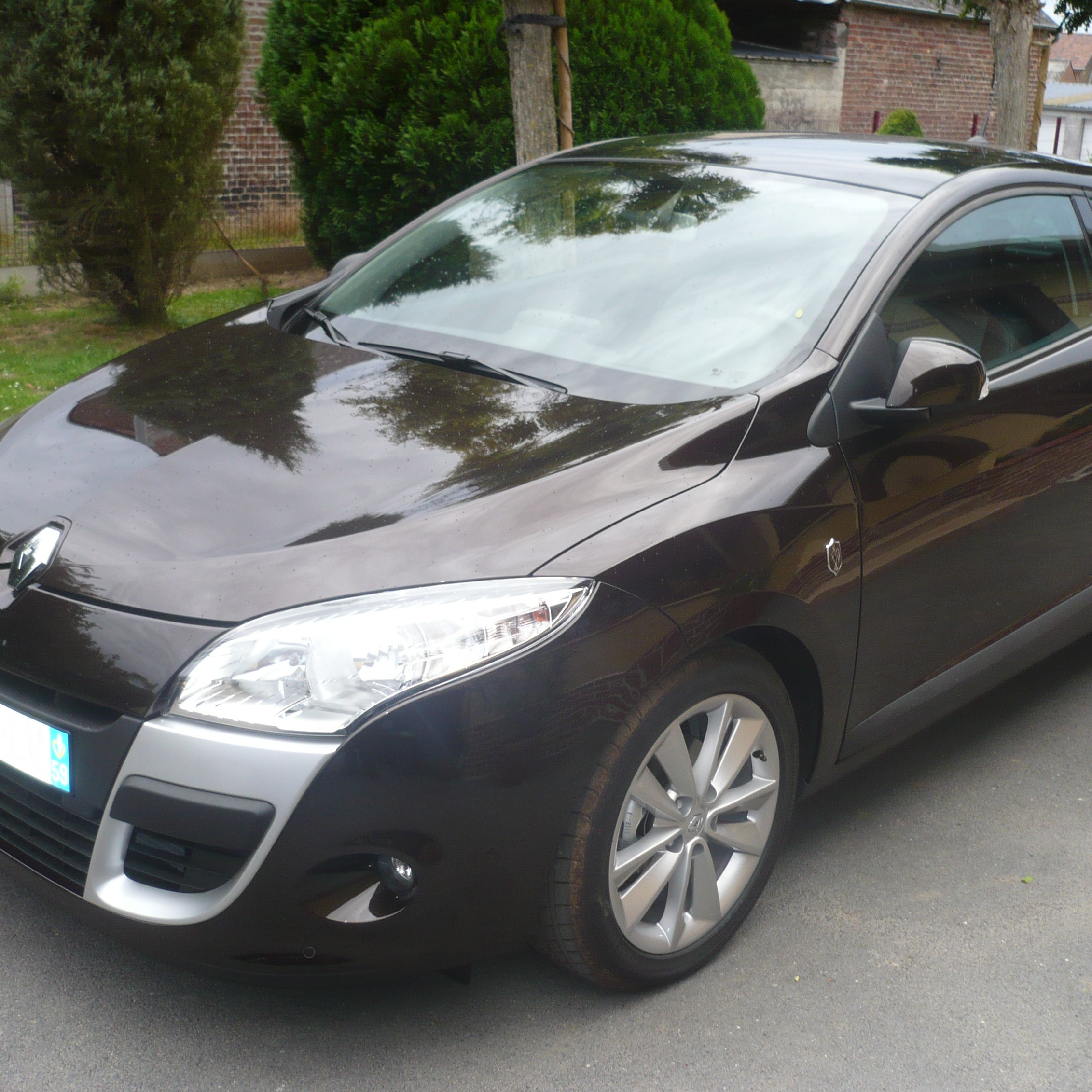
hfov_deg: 40.0
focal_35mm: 42
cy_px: 549
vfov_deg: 40.0
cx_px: 600
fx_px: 1499
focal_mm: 5.8
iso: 100
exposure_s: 1/60
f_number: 2.8
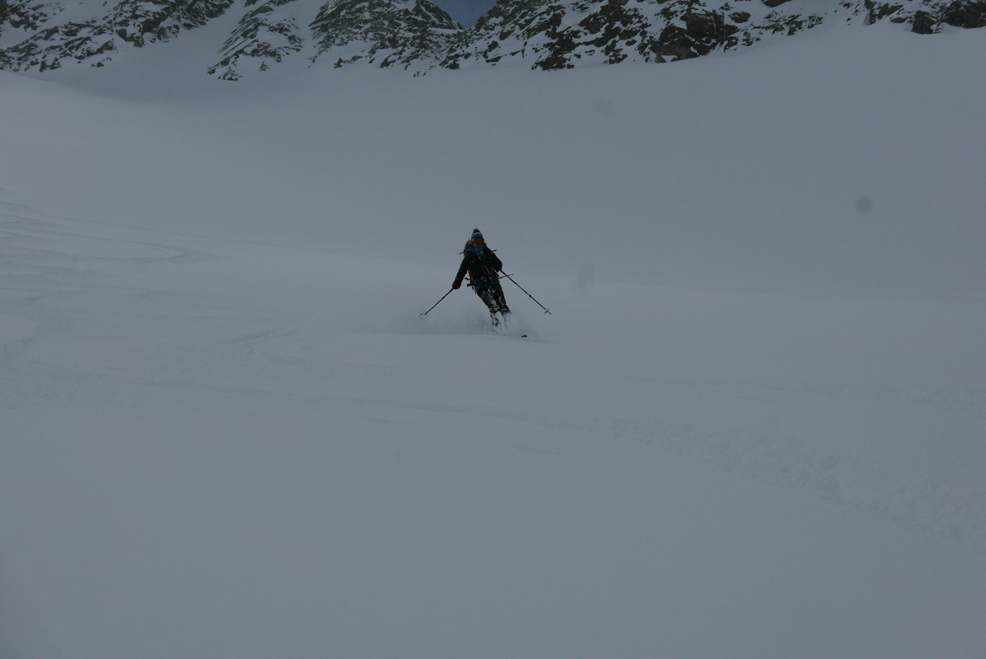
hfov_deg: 27.0
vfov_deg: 18.2
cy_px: 330
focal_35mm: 75
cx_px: 493
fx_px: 2056
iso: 200
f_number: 5.6
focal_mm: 34
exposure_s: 1/10000
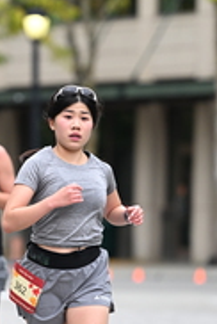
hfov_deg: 2.9
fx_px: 4350
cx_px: 60
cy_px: 180
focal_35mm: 483
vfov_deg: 4.3
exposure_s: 1/2000
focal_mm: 160
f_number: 2.8
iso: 640
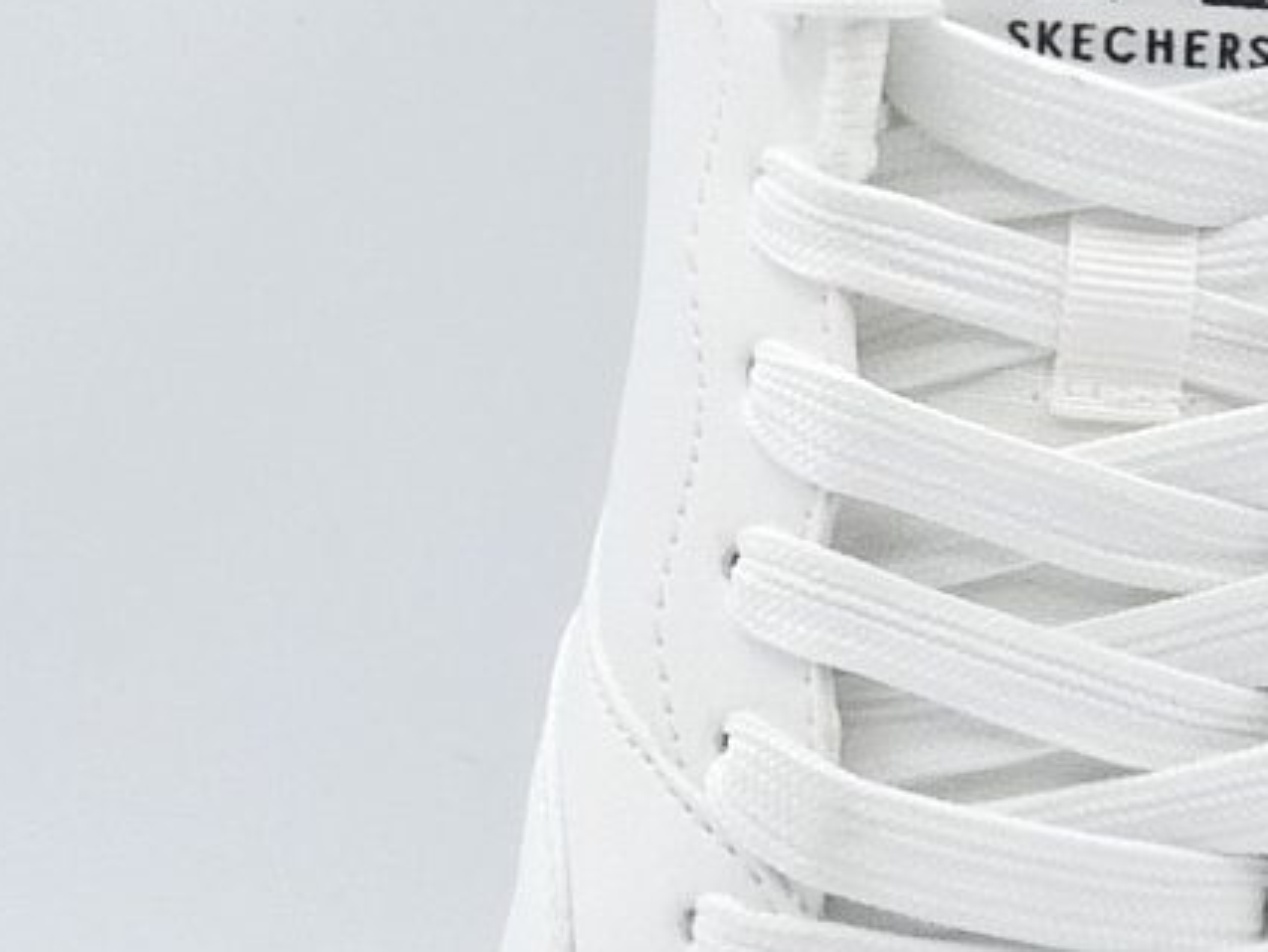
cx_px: 1032
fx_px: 5240
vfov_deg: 10.4
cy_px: 534
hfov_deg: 13.7
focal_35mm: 143
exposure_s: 1/250
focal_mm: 4.8
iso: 100
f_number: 4
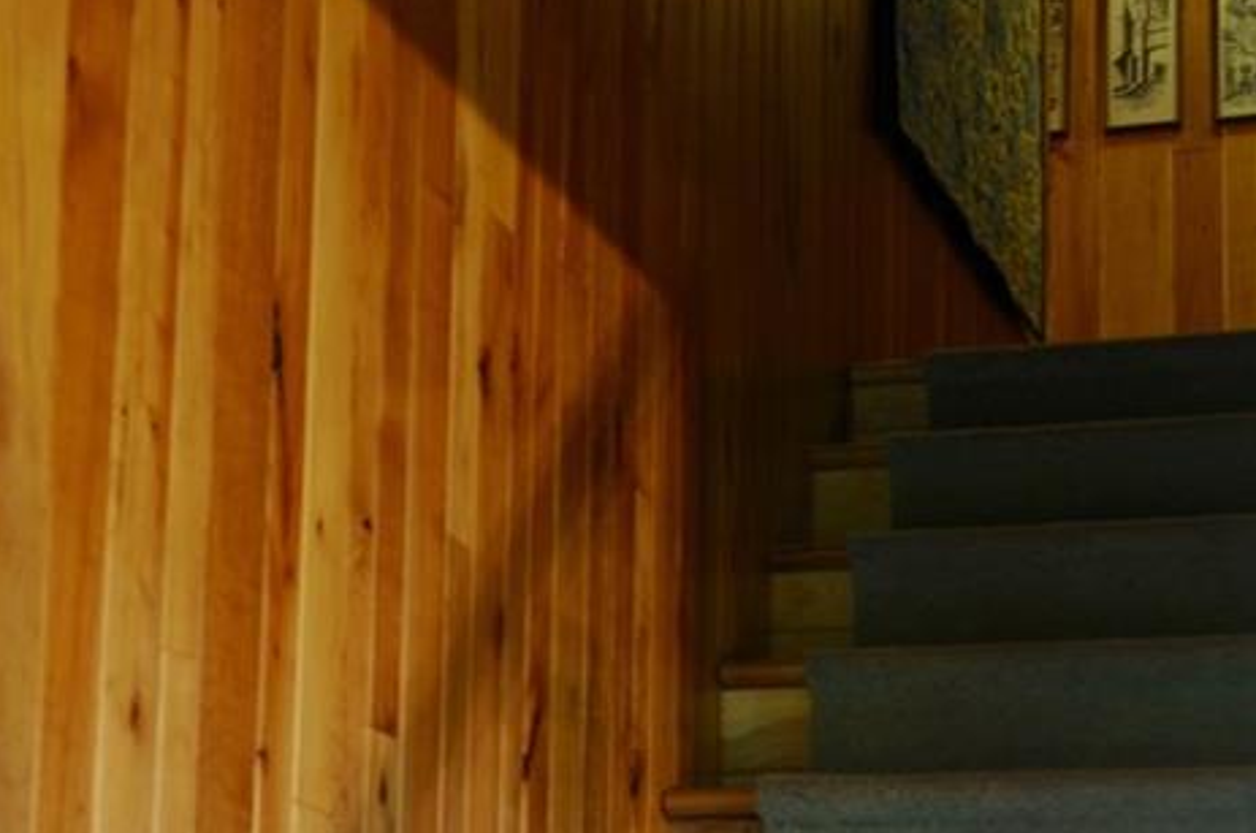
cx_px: 369
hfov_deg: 21.1
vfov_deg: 14.1
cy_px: 647
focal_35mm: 96
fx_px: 3347
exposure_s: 1
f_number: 4
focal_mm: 29
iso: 200
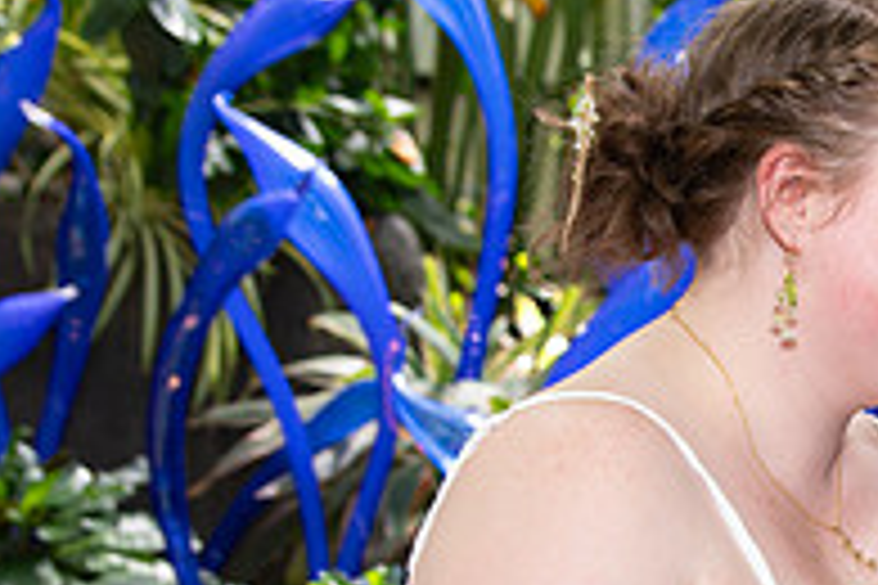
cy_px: 613
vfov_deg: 14.4
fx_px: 2268
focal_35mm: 93
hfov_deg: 20.6
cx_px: 1037
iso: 200
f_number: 2.8
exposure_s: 1/125
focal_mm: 26
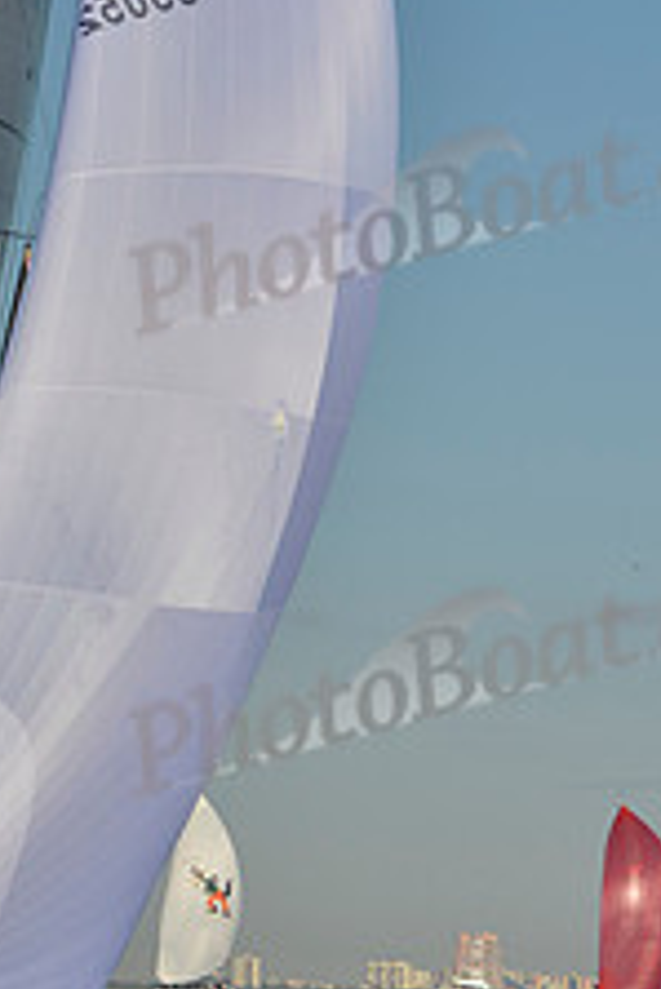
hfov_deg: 6.2
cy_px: 514
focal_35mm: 221
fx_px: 6077
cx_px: -100
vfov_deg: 9.3
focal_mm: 85
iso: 200
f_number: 7.1
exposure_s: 1/800
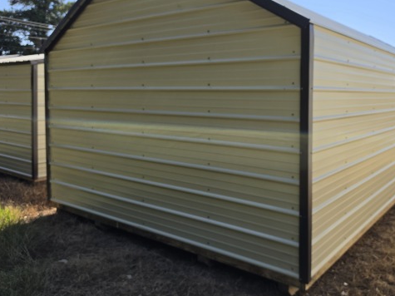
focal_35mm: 31
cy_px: 116
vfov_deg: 45.1
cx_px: 243
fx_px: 354
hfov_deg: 57.8
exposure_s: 1/7939
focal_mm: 6.5
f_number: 1.4
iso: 64
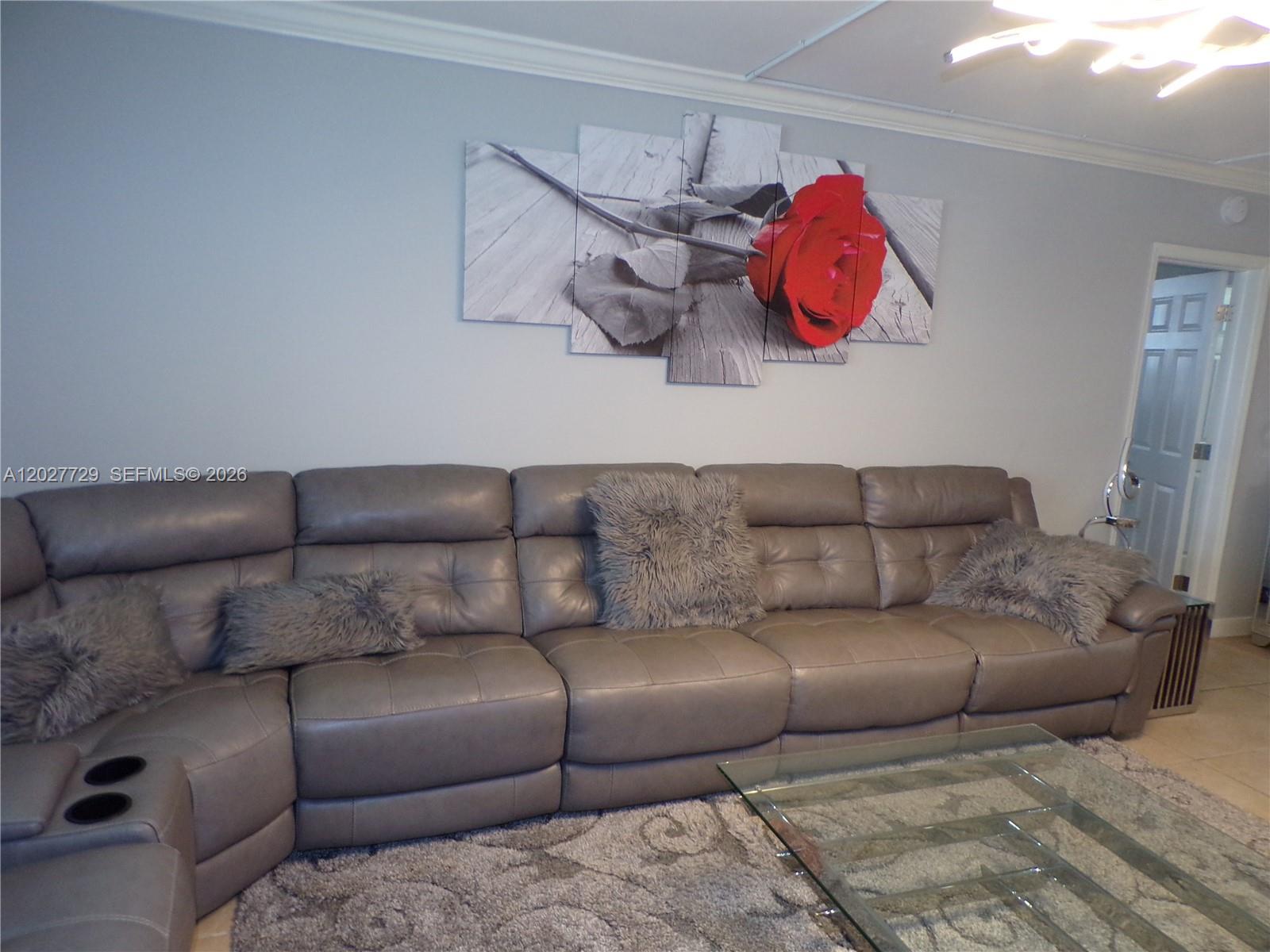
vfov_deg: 56.8
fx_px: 881
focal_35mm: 24
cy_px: 476
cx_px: 635
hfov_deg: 71.6
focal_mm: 4.3
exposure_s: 1/34
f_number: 3
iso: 200
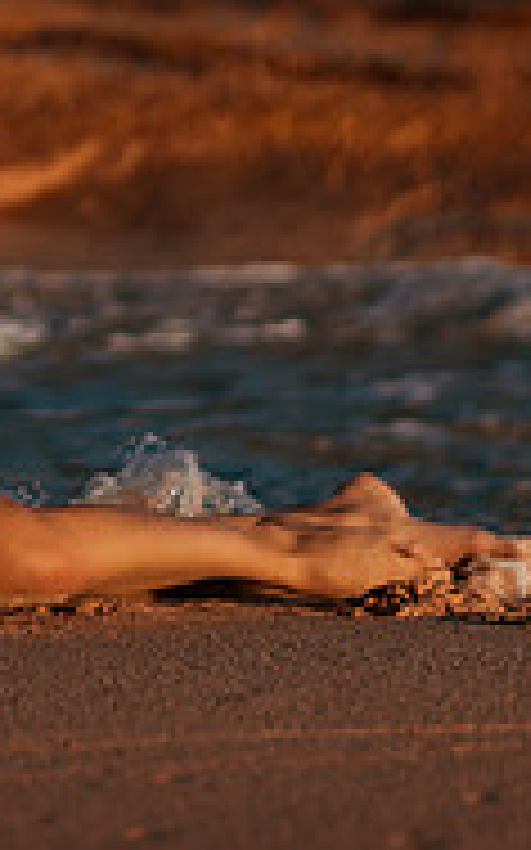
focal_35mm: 185
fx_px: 4287
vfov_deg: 11.2
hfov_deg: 7.0
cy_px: 2
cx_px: -198
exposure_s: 1/8000
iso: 100
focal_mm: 58
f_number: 1.6
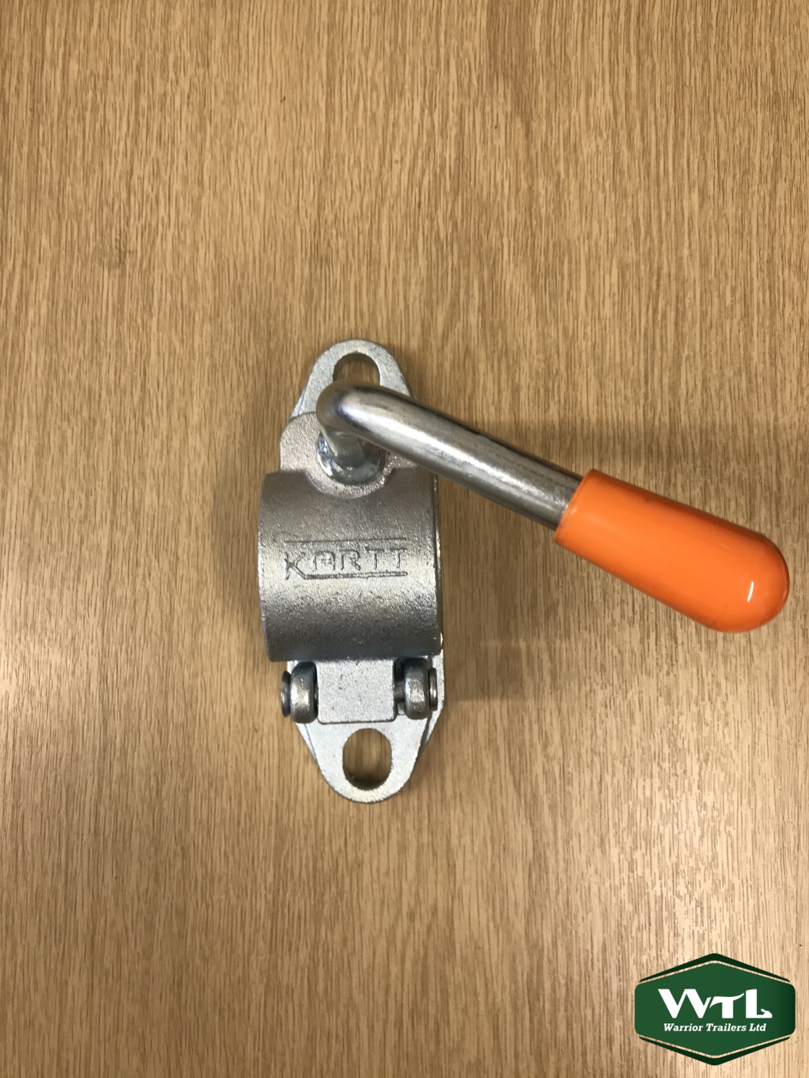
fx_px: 873
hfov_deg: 49.7
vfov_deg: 63.4
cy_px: 539
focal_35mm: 28
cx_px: 404
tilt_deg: -87.3
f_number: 1.8
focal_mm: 3.99
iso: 25
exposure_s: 1/50
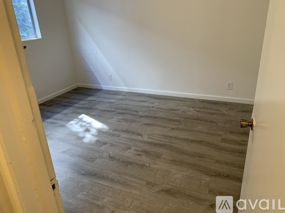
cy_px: 106
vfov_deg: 53.0
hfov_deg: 67.3
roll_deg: +3.8
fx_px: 214
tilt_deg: -22.1
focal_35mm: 26
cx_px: 142
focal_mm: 4.25
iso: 125
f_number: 1.8
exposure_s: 1/60
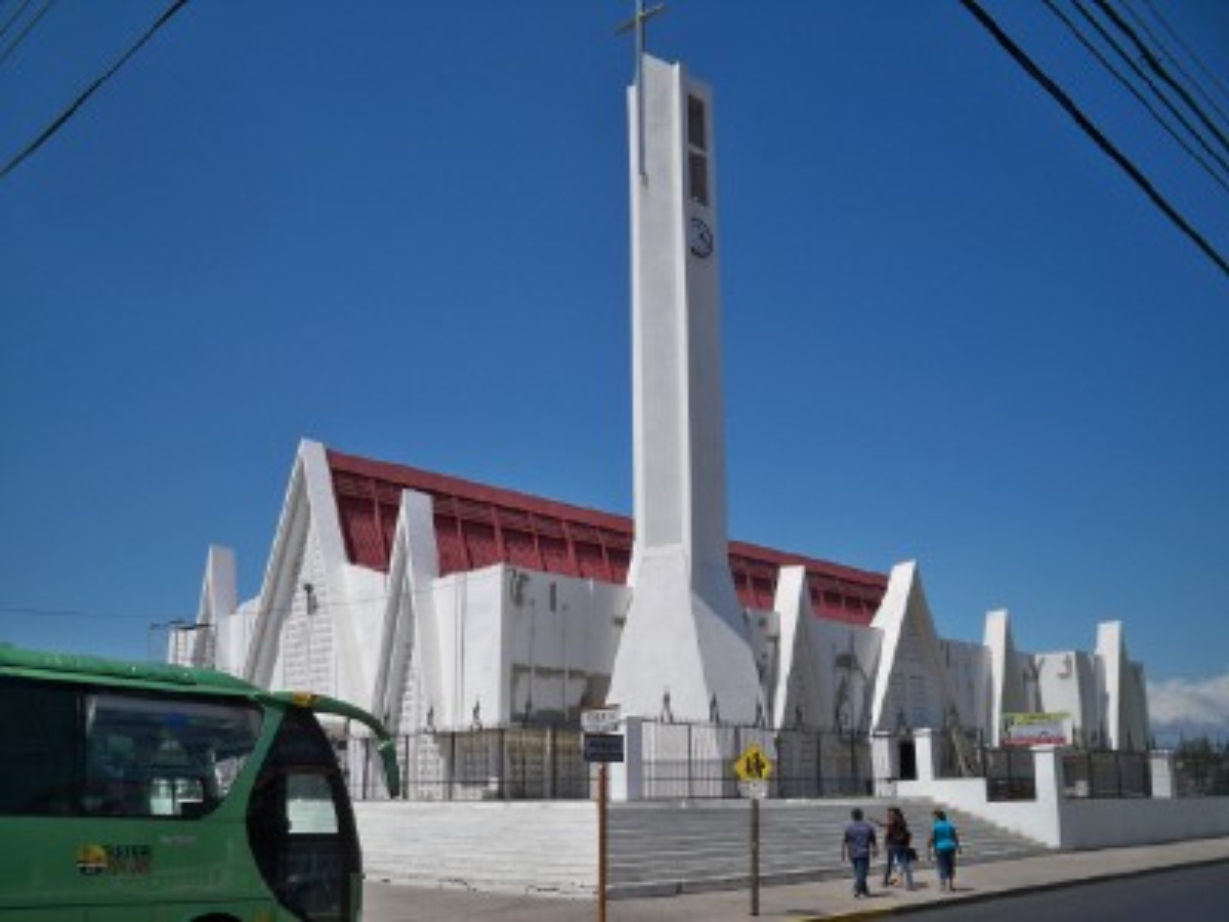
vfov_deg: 40.7
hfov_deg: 52.6
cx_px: 614
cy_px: 461
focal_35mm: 35
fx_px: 1243
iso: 64
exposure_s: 1/800
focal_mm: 6.3
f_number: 4.7
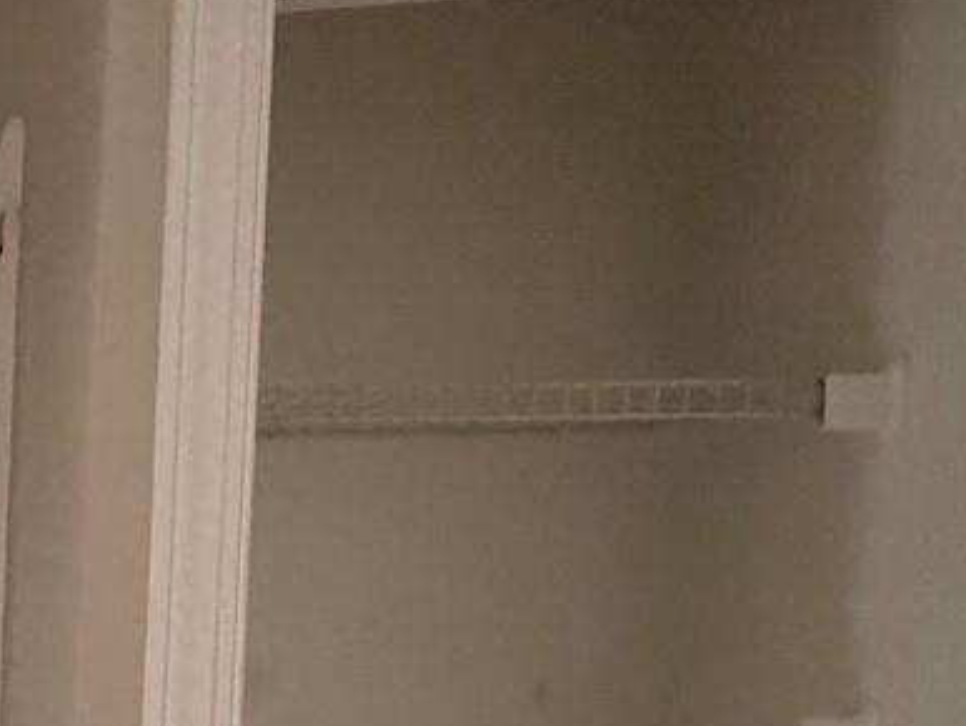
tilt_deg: -2.7
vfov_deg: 24.4
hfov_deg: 22.8
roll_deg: -0.8
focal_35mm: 58
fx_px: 1620
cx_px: -668
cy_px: 683
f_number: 2.2
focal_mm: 2.22
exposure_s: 1/60
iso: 1000
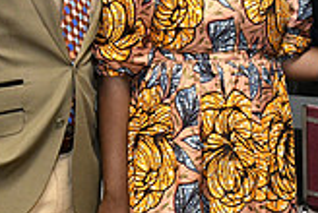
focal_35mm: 113
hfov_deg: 17.7
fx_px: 1000
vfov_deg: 12.2
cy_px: 69
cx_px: 302
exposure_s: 1/60
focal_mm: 32
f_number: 11
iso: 6400
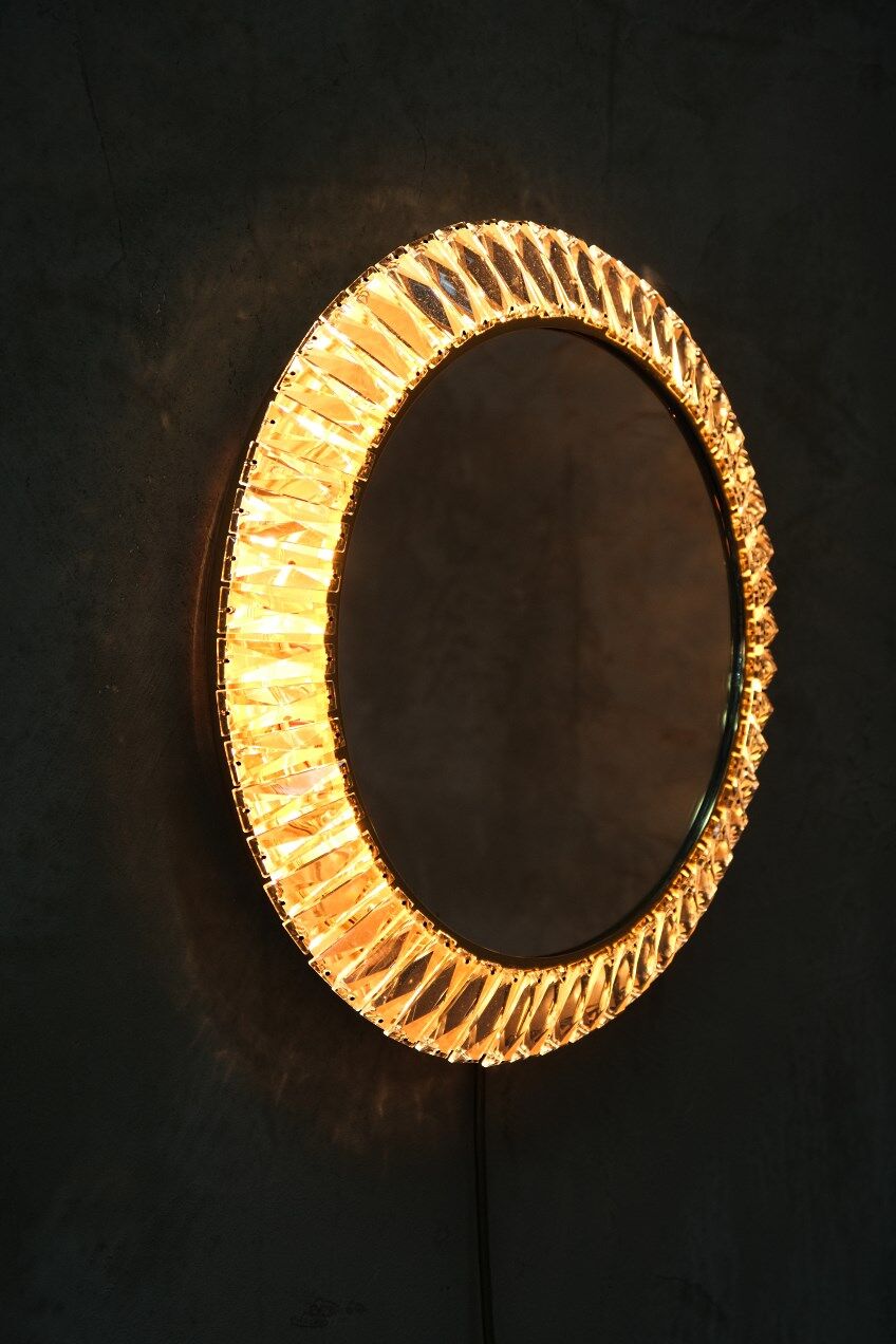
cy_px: 672
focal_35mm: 88
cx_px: 448
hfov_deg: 15.5
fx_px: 3285
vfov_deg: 23.1
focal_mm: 58.6
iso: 320
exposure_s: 1/105
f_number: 4
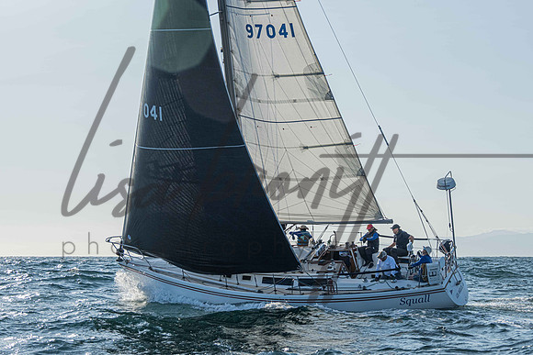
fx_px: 1279
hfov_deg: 23.5
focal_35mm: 86
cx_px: 345
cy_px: 172
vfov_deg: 15.8
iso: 400
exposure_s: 1/1600
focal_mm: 66
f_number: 8
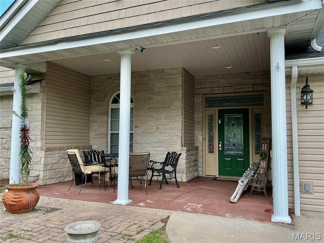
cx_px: 162
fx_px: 271
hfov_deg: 61.7
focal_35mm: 29
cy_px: 122
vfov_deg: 48.2
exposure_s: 1/380
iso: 25
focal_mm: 3
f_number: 1.8
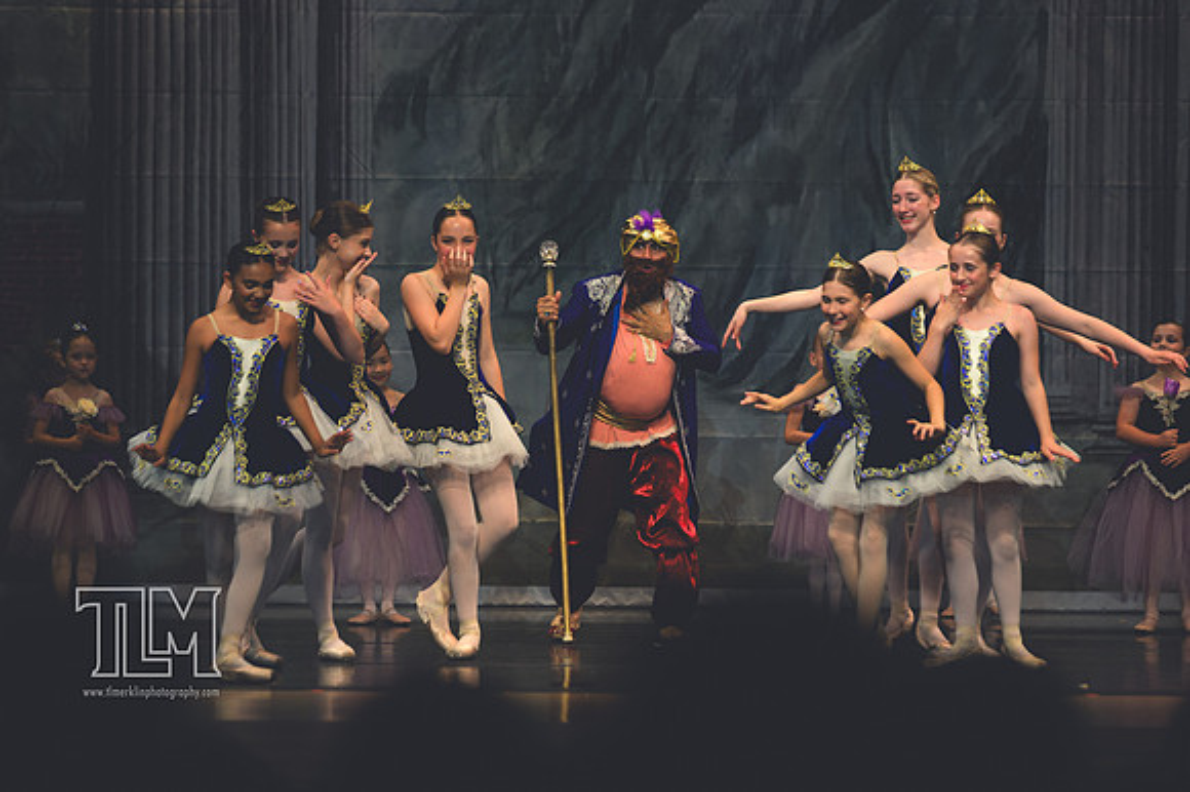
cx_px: 595
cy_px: 396
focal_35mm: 240
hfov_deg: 8.6
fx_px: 7929
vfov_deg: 5.7
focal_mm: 160
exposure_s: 1/500
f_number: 2.8
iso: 500
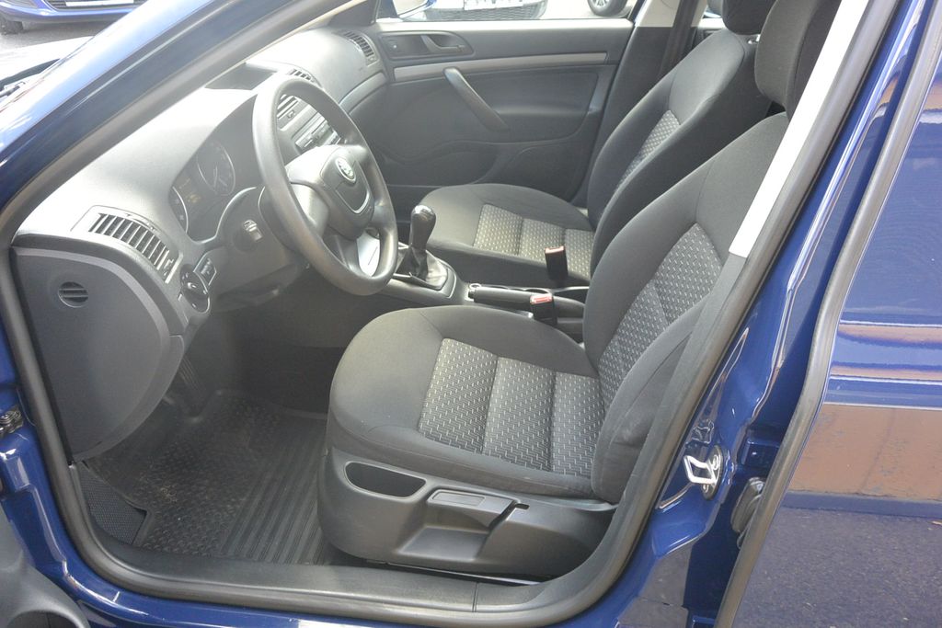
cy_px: 314
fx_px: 707
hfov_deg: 67.4
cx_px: 471
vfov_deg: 47.9
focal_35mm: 27
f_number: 3.5
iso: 360
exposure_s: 1/125
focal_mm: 10
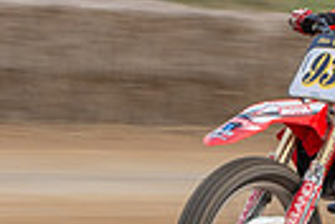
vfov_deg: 3.6
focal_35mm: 380
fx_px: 3536
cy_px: 41
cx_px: 300
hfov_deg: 5.4
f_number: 8
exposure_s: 1/100
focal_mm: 48
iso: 100
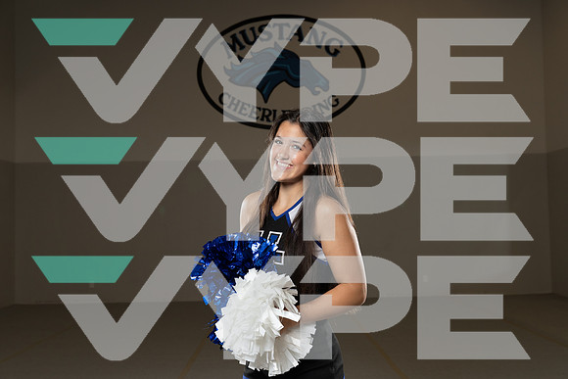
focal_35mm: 41
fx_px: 647
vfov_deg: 32.6
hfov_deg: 47.4
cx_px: 284
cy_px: 190
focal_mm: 41
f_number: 5.6
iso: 500
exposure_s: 1/250
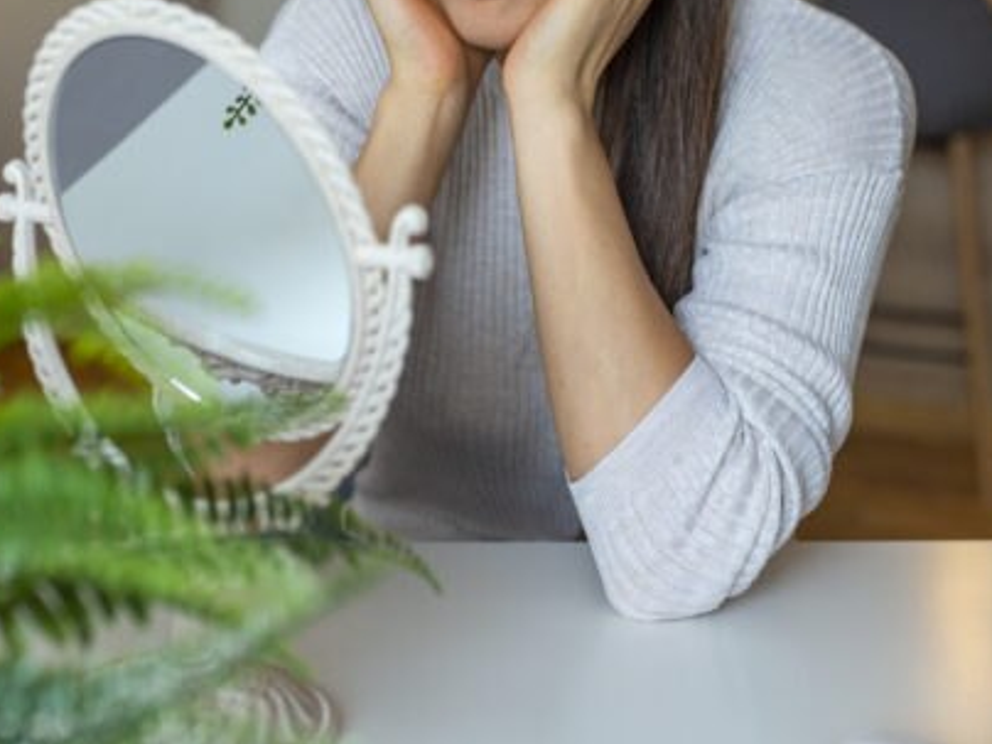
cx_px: 398
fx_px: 1834
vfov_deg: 22.5
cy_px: 119
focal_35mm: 64
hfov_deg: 30.2
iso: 320
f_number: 2.5
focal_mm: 35
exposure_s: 1/200
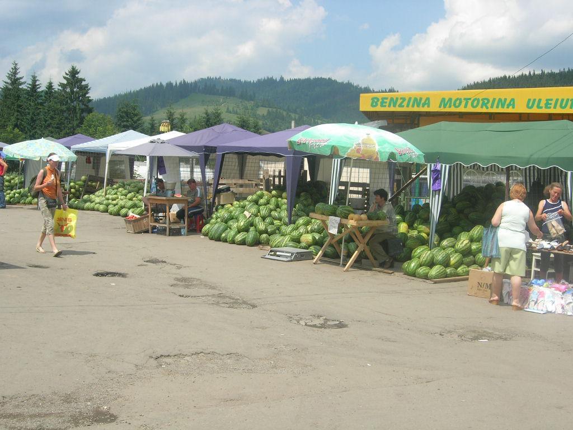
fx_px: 844
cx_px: 286
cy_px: 215
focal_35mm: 51
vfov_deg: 28.6
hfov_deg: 37.5
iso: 64
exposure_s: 1/467
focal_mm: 10.6
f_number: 5.4
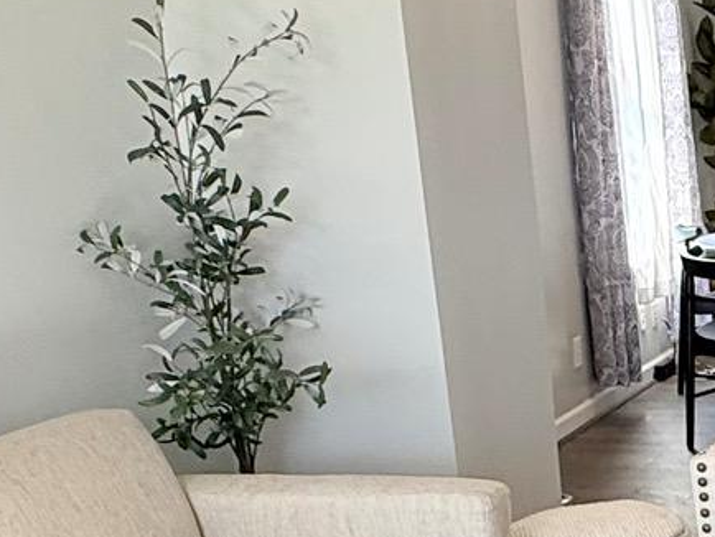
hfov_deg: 24.0
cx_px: 1035
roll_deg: +0.4
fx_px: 1364
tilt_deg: -14.3
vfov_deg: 22.0
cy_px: 430
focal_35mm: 66
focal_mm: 2.22
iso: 200
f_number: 2.2
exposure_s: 1/120
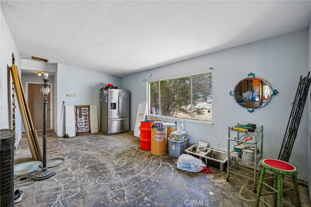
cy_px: 104
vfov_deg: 81.2
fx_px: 121
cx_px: 156
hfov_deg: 104.3
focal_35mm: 14
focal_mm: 14
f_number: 5.6
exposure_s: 1/60
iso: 125
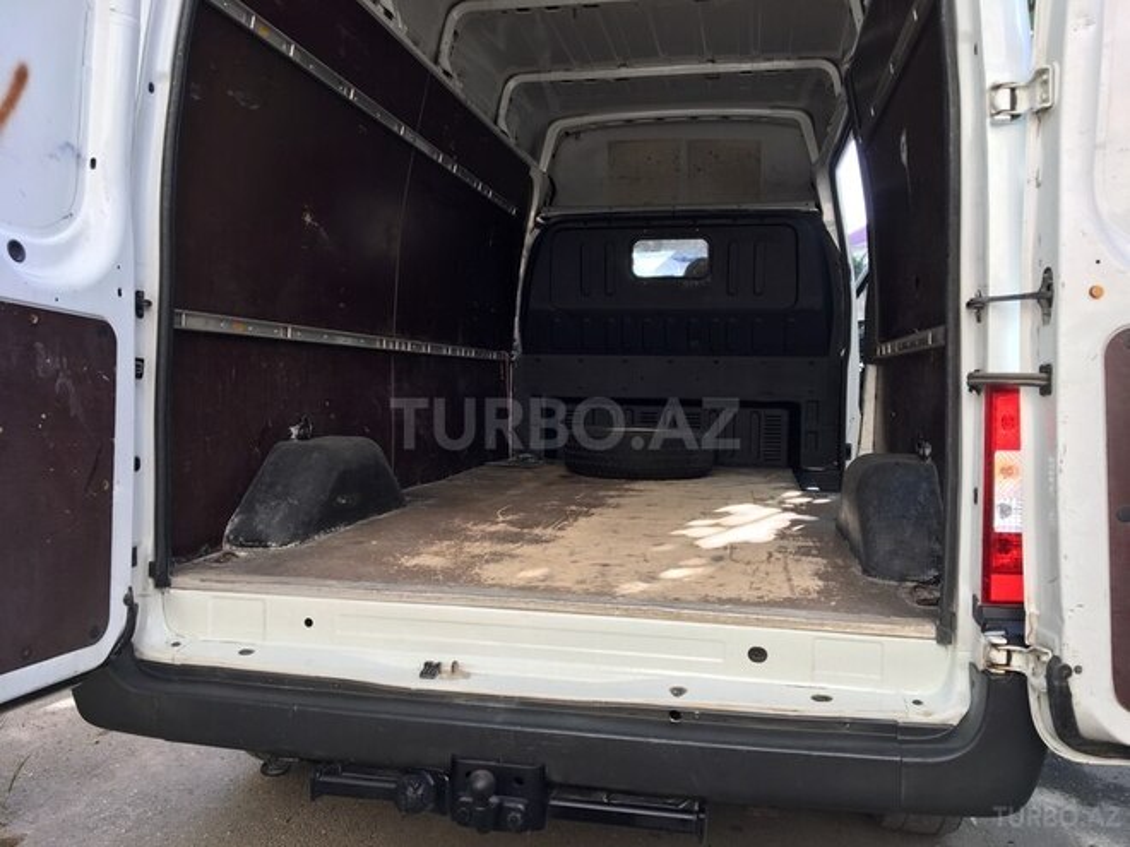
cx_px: 565
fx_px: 947
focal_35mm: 29
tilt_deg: -5.7
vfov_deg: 48.2
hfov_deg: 61.7
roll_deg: +0.3
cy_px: 424
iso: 25
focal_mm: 4.15
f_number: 2.2
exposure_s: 1/126
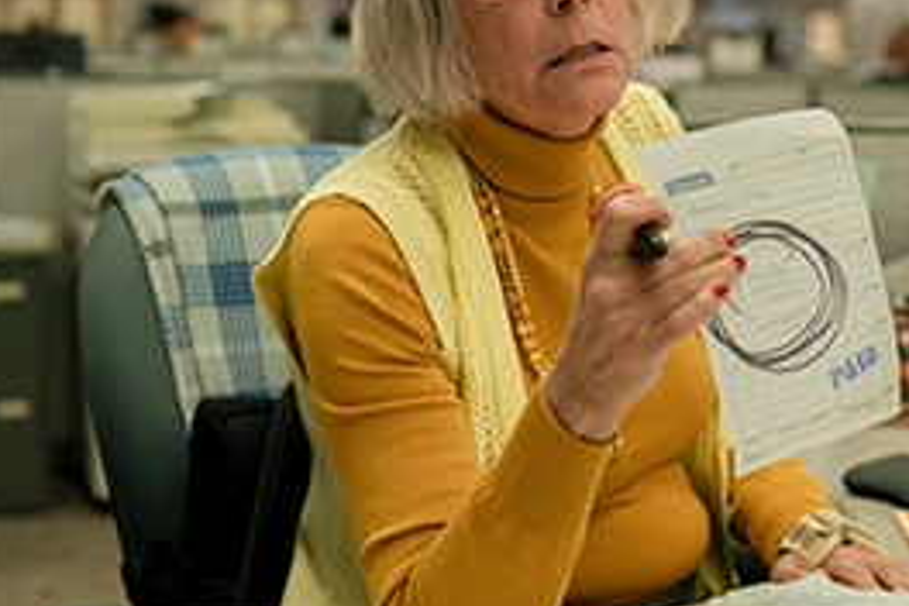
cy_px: 243
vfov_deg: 17.7
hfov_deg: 25.9
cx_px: 702
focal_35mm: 77
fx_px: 1944
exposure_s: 1/200
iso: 500
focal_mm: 35
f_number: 2
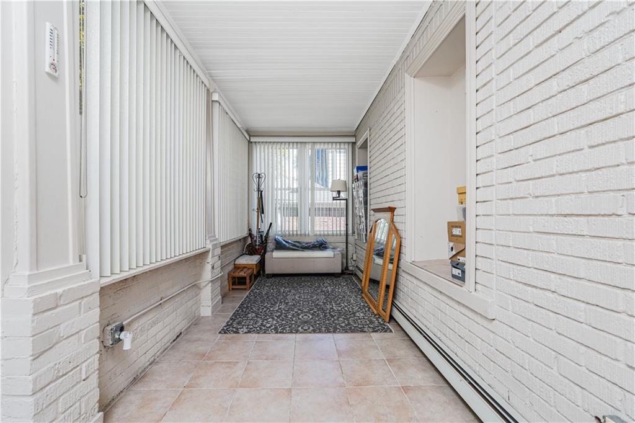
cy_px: 212
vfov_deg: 73.7
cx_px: 318
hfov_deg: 96.8
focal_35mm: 16
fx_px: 282
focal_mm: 16
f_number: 5
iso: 100
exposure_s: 1/50
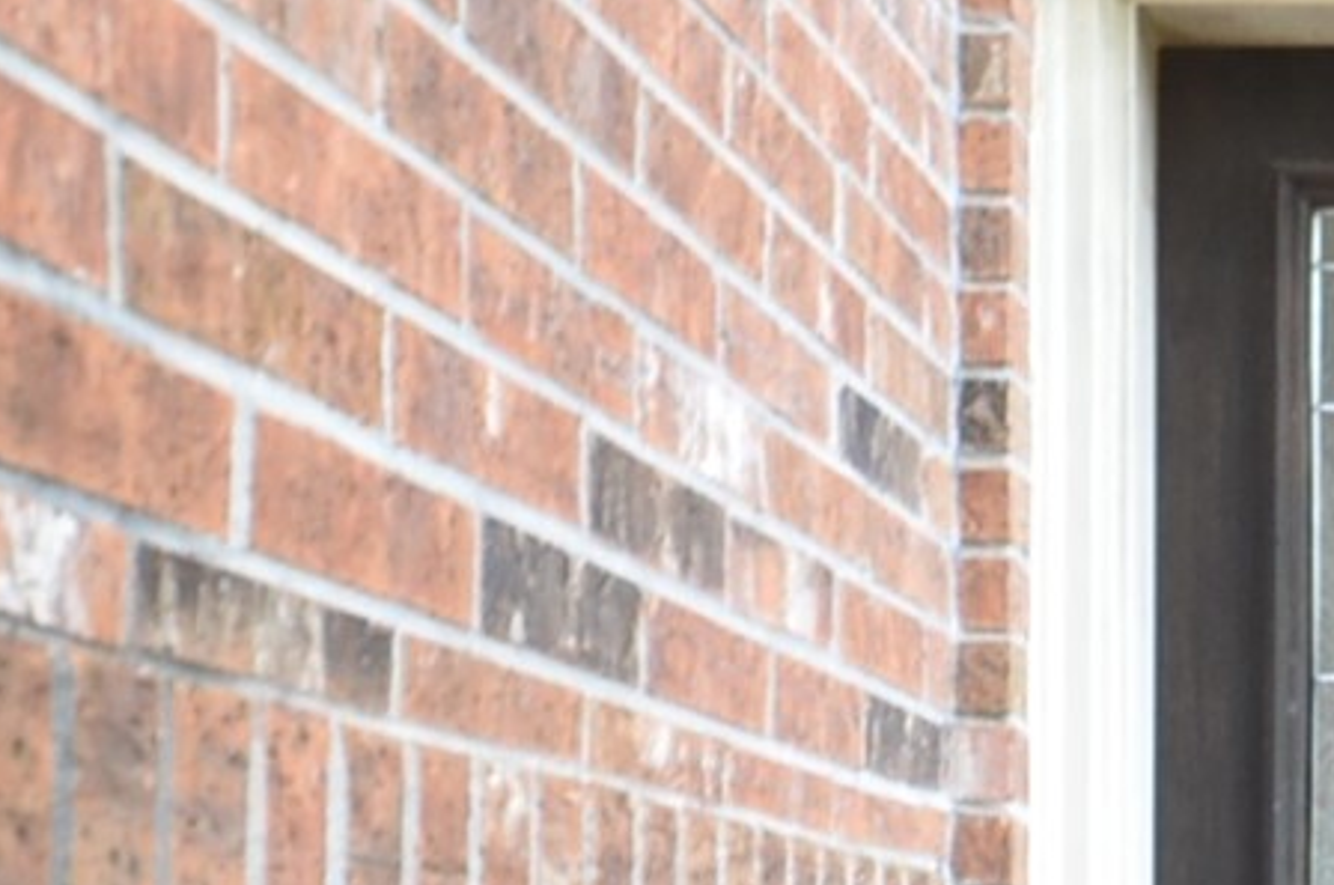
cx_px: 1749
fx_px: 2700
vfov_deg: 17.7
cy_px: 1050
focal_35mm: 73
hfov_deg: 24.2
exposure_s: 1/50
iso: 320
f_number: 3.5
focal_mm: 10
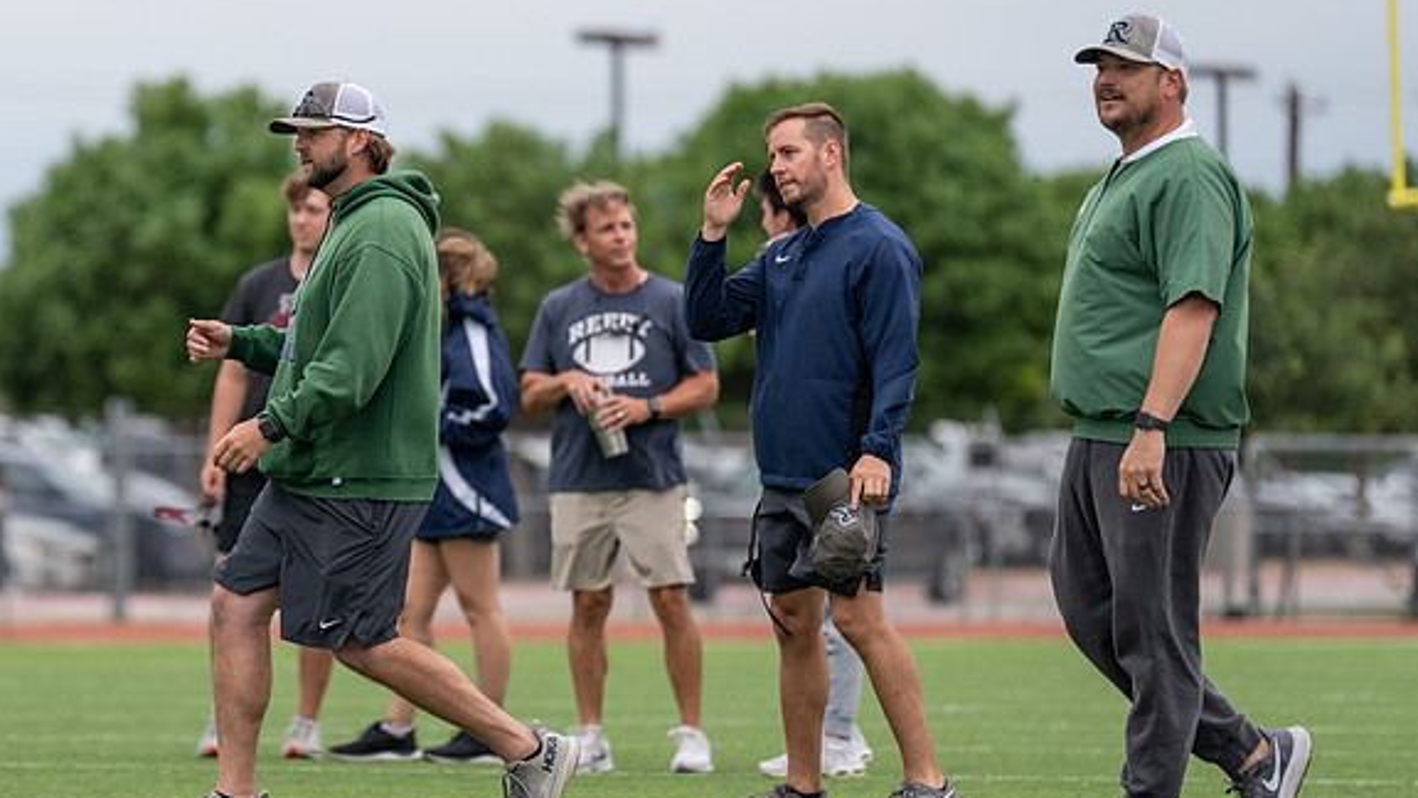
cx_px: 321
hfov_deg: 6.4
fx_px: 12671
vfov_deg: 3.6
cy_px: 356
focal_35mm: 337
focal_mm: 200
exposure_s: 1/1250
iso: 250
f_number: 2.8
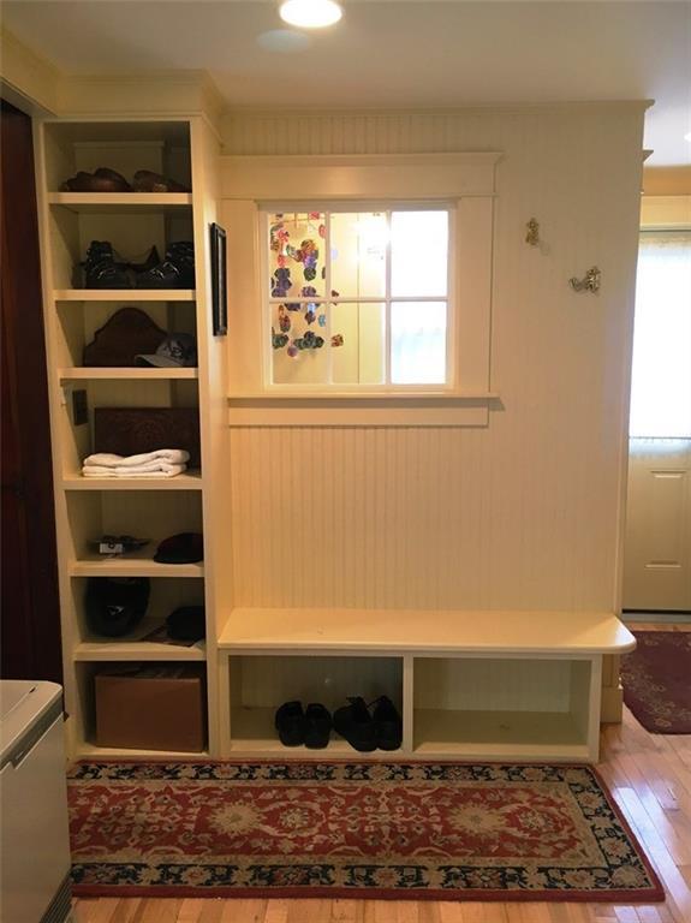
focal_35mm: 29
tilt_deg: -7.1
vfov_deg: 61.7
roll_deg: -0.3
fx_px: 773
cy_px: 462
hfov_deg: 48.2
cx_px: 346
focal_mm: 4.15
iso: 80
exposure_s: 1/30
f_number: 2.2
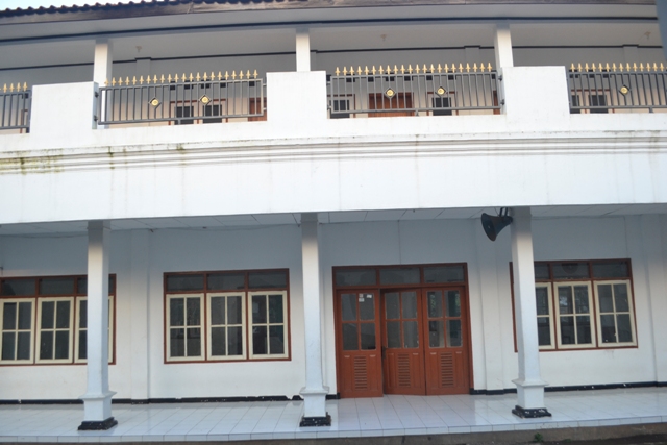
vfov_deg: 48.0
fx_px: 500
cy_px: 222
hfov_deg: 67.4
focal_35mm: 27
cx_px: 334
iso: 400
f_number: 5.6
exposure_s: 1/125
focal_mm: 18
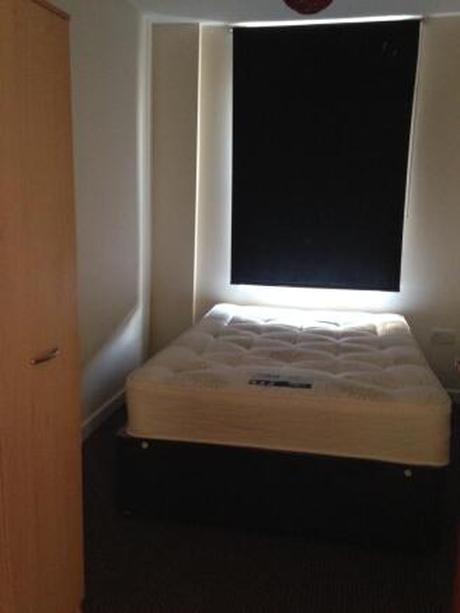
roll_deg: -1.6
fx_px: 584
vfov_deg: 55.3
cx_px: 230
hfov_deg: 43.0
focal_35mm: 33
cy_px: 306
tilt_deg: -11.0
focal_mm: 4.12
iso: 500
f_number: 2.4
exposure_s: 1/15
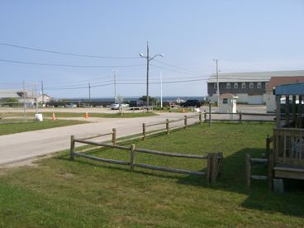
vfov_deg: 37.7
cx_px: 152
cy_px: 114
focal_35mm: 38
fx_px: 334
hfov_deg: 49.0
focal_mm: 6.2
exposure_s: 1/640
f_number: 4.3
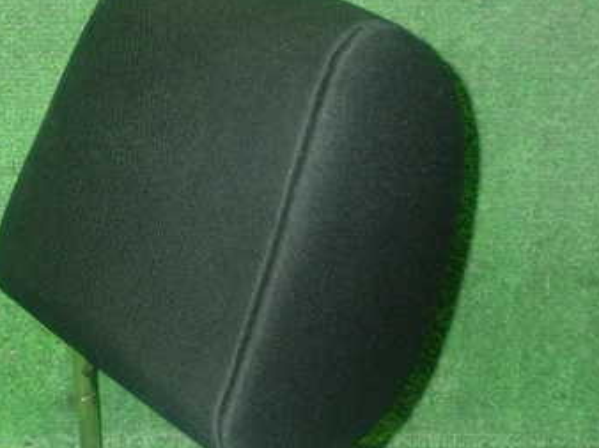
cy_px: 266
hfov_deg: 30.2
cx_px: 230
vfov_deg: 22.9
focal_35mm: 64
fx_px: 1107
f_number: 2.5
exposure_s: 1/40
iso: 640
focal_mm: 6.37
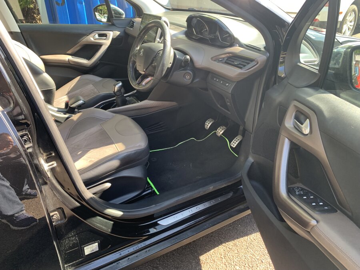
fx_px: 270
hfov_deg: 67.3
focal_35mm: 26
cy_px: 135
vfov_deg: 53.1
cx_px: 180
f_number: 1.8
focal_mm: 4.25
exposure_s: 1/121
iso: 64
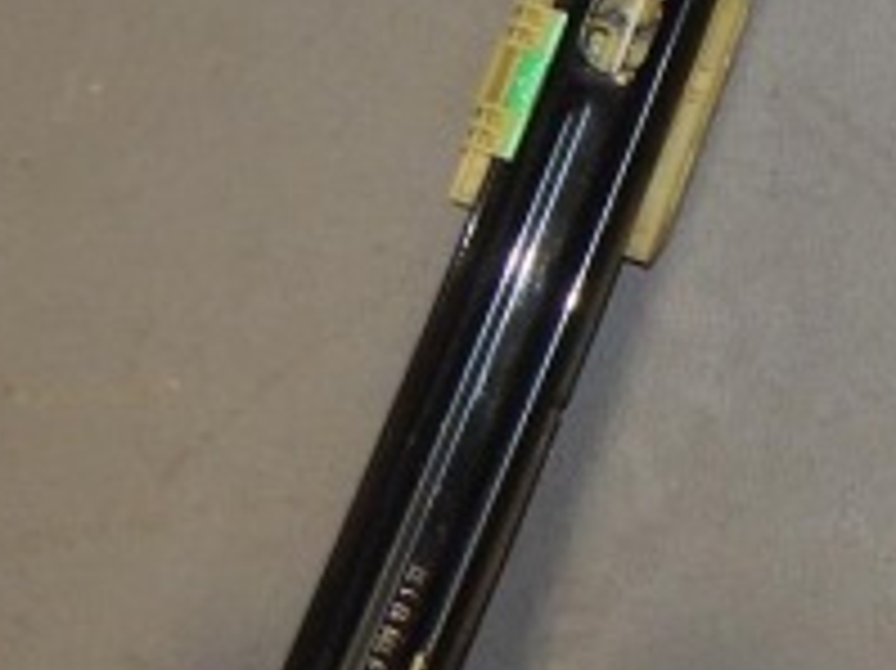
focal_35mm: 112
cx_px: 1337
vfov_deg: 13.0
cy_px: 4
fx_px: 2897
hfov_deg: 16.1
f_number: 3.2
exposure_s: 1/30
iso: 200
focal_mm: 5.6
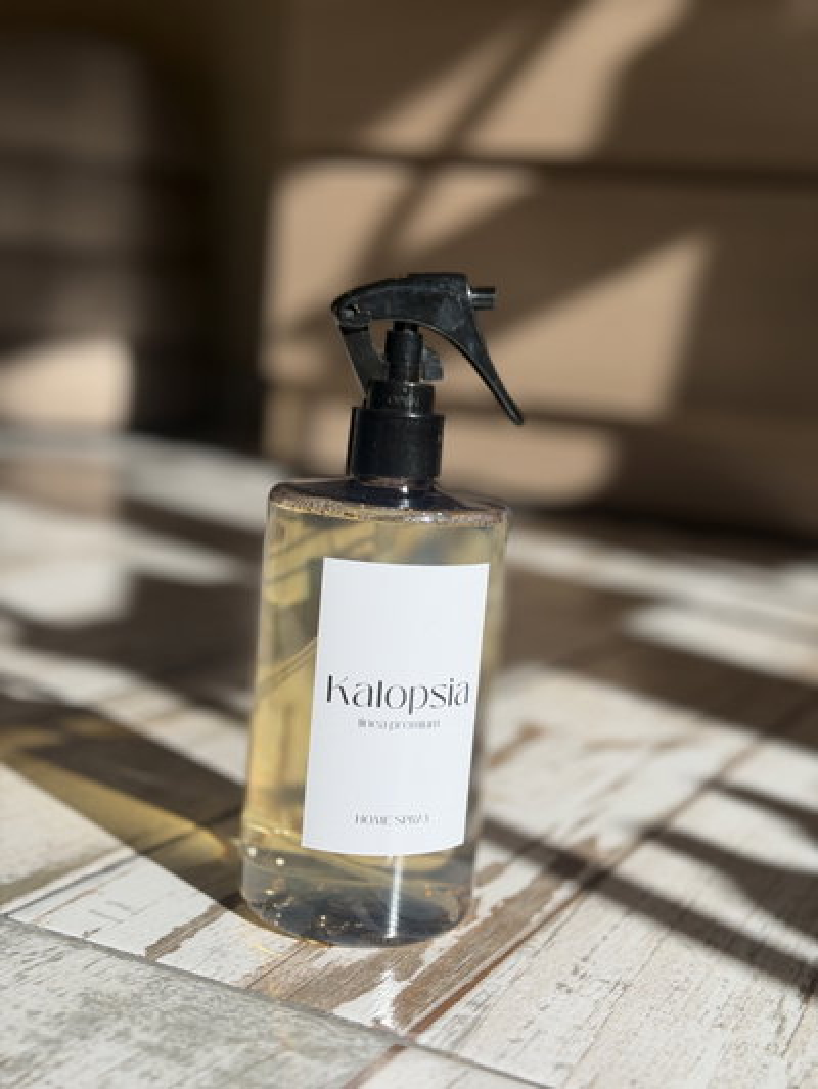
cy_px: 544
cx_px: 409
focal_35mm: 48
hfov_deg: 30.3
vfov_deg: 39.6
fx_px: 1512
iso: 64
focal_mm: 6.76
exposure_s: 1/5208
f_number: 1.78
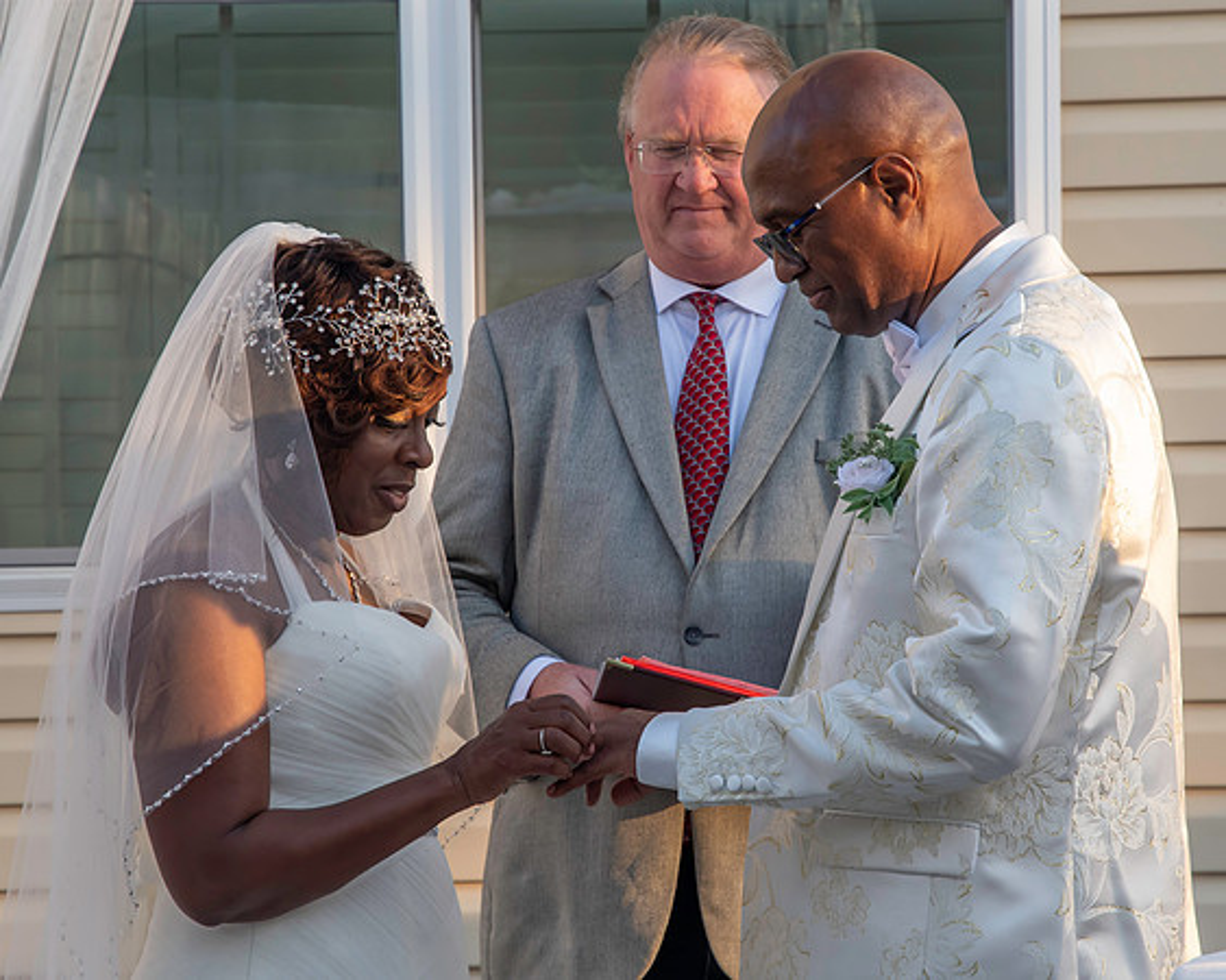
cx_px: 668
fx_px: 5176
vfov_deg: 10.8
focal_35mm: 143
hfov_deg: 13.5
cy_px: 458
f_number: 6.3
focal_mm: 65
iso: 400
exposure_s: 1/250
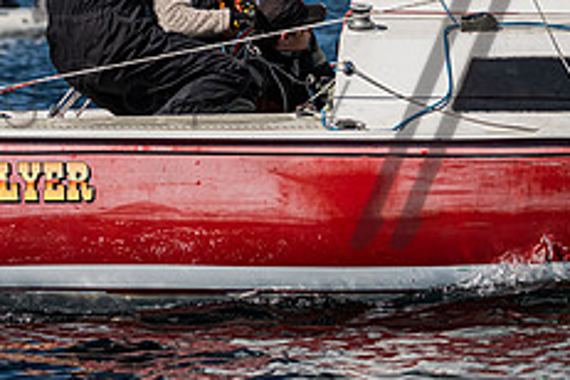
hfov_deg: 5.1
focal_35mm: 404
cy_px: -164
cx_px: 135
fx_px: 6396
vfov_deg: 3.4
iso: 400
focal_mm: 140
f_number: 4.8
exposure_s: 1/5000
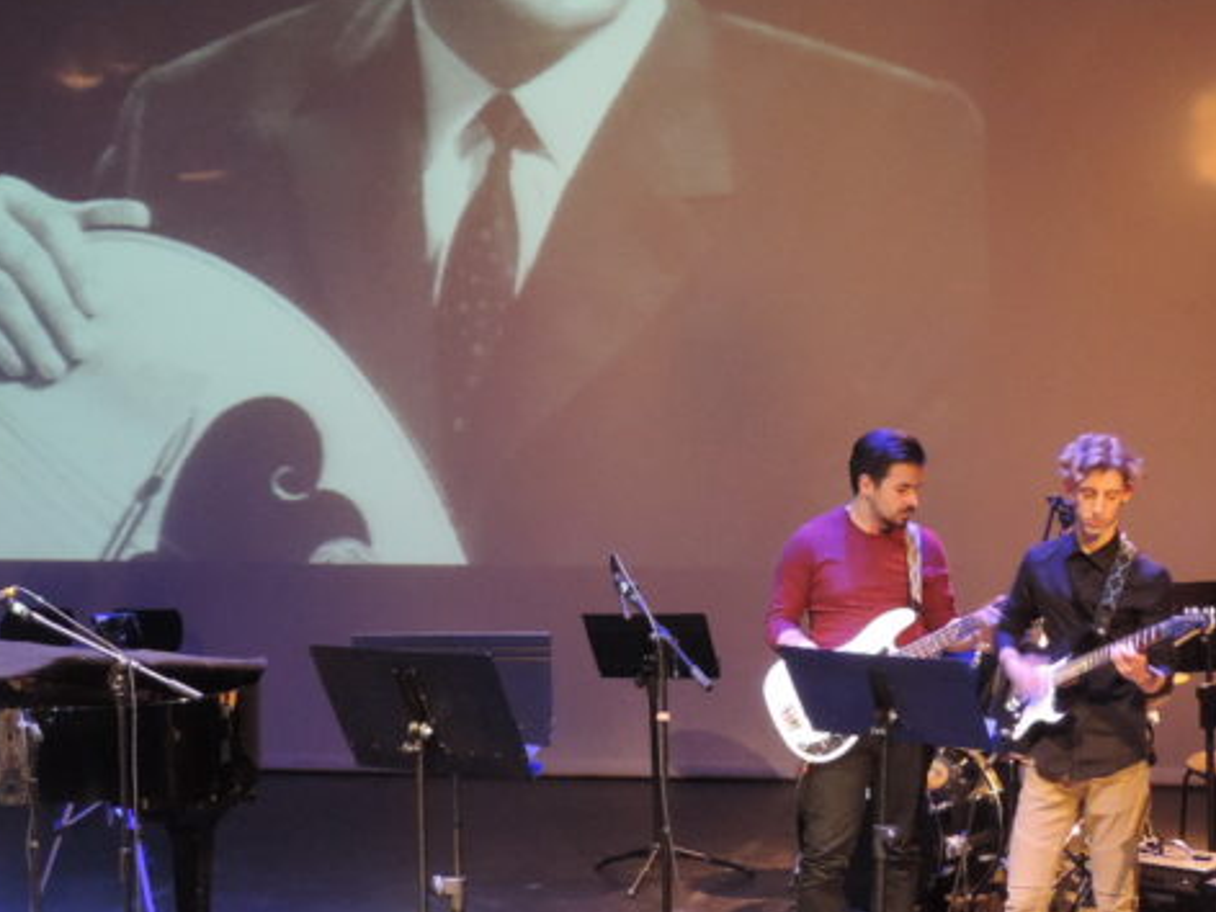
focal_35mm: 76
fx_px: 2670
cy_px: 438
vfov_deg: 19.4
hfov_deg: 25.7
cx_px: 660
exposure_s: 1/13
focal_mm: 6.2
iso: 560
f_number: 3.3
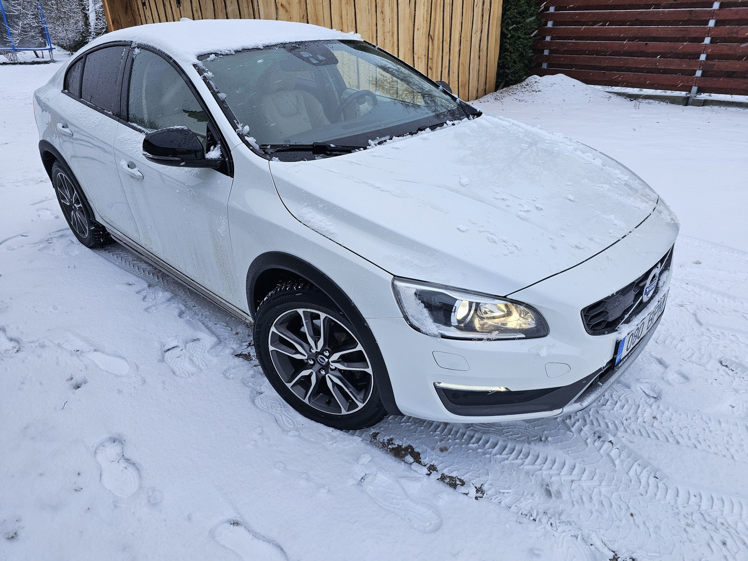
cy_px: 280
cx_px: 374
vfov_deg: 58.9
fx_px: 497
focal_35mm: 23
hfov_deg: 73.9
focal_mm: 6.3
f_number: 1.7
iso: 16
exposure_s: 1/100
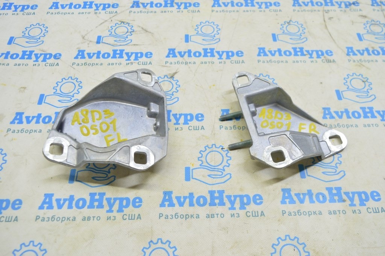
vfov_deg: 41.6
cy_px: 128
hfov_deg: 59.5
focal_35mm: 32
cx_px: 192
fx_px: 337
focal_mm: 21
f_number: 5.6
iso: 400
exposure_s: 1/20
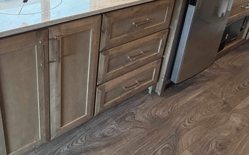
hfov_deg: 62.1
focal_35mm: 28
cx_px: 58
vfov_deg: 39.1
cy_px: -2
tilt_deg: -18.7
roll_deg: -1.0
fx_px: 190
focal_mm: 2.22
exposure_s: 1/91
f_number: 2.2
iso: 320
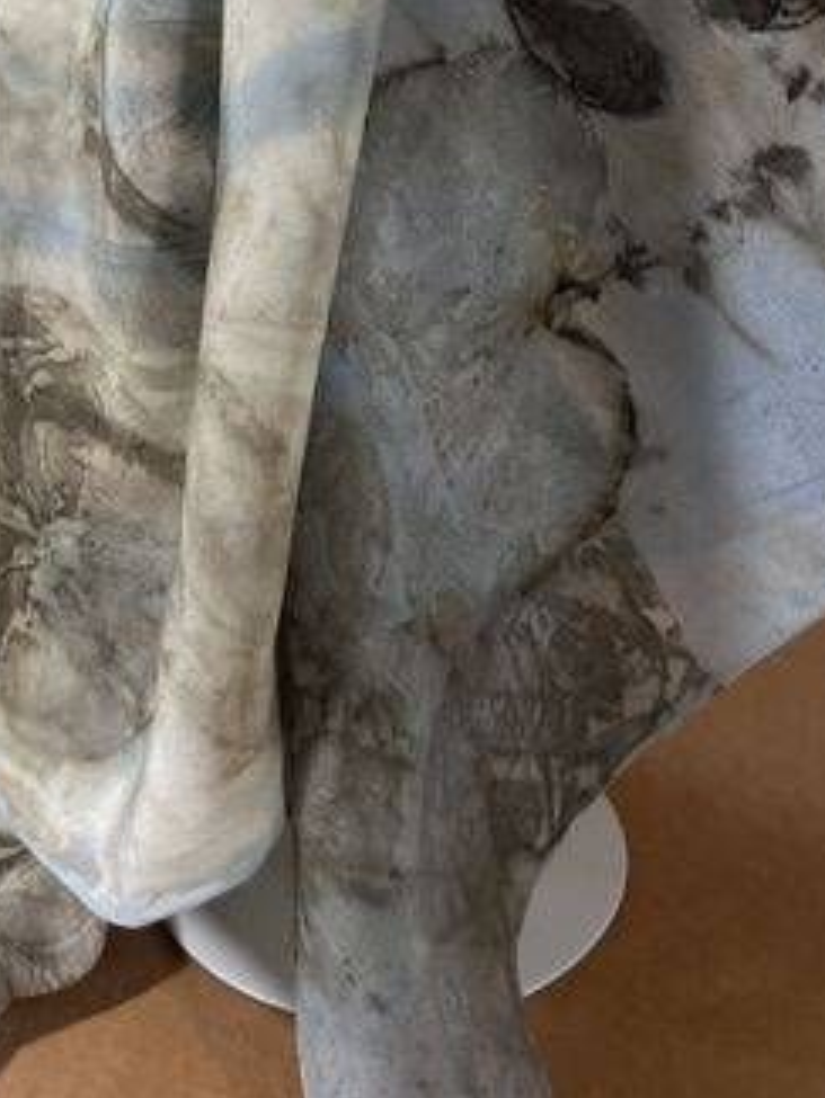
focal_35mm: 48
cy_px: 91
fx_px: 1524
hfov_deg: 30.1
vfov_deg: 36.9
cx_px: 284
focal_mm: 5.7
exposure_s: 1/60
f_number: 1.5
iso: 400
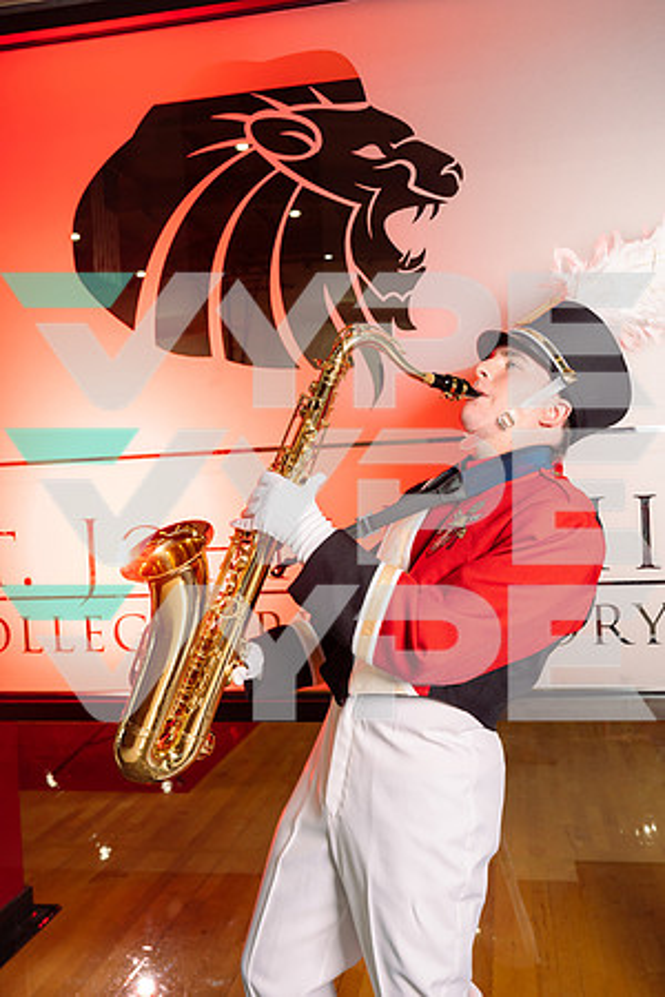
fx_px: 914
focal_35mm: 33
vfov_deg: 57.2
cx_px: 332
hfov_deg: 40.0
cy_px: 498
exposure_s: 1/250
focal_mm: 33
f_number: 5.6
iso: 250
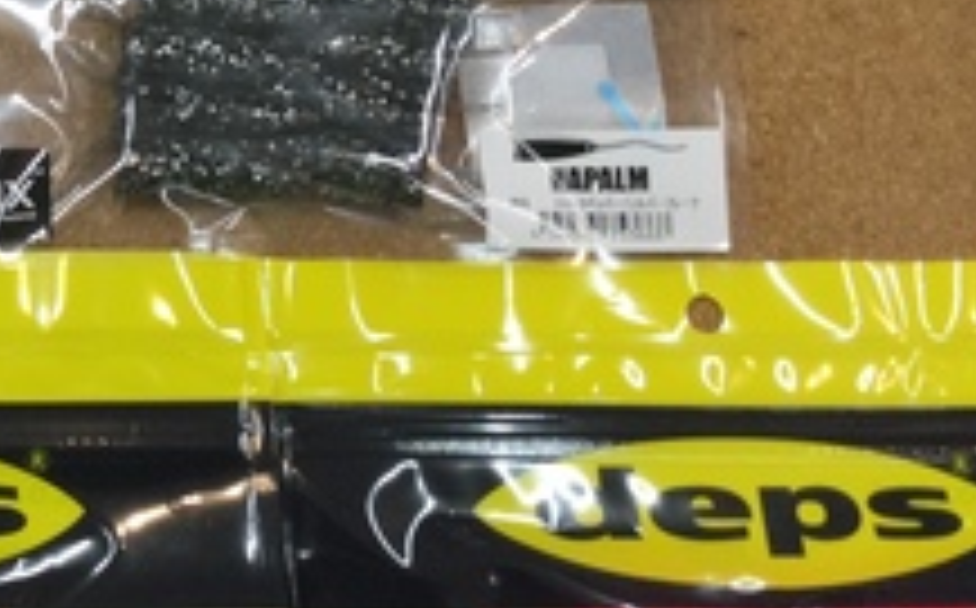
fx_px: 2417
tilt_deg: -70.6
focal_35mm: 91
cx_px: -153
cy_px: 5
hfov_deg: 21.4
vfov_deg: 14.1
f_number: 2.4
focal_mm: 3.3
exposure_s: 1/40
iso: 32
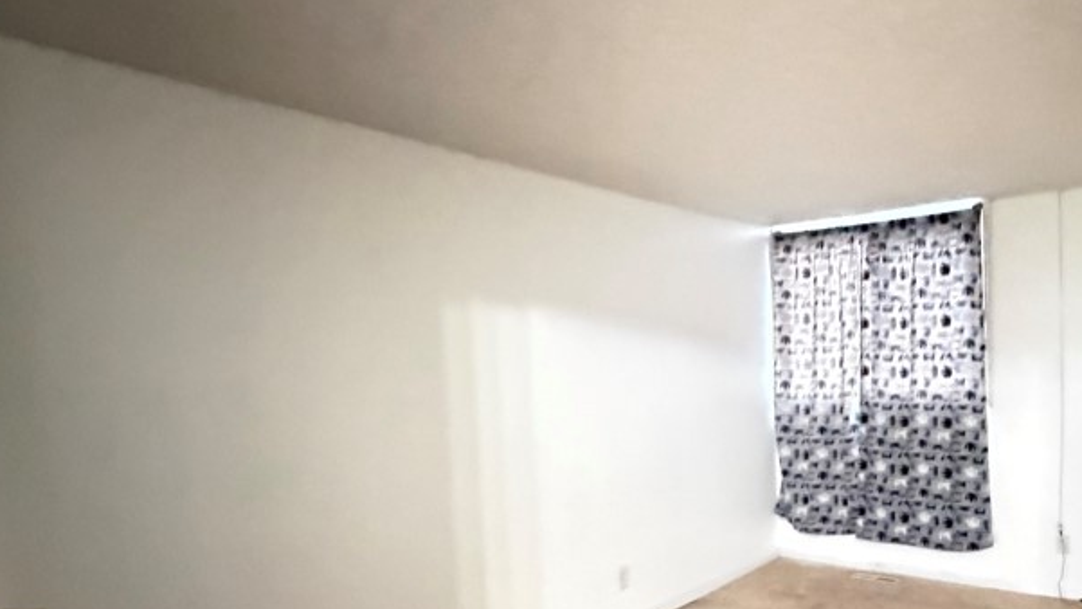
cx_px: 812
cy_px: 416
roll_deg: +2.3
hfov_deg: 67.3
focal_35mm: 26
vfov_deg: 43.6
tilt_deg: -4.0
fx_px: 746
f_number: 2.2
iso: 2000
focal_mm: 2.22
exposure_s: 1/30
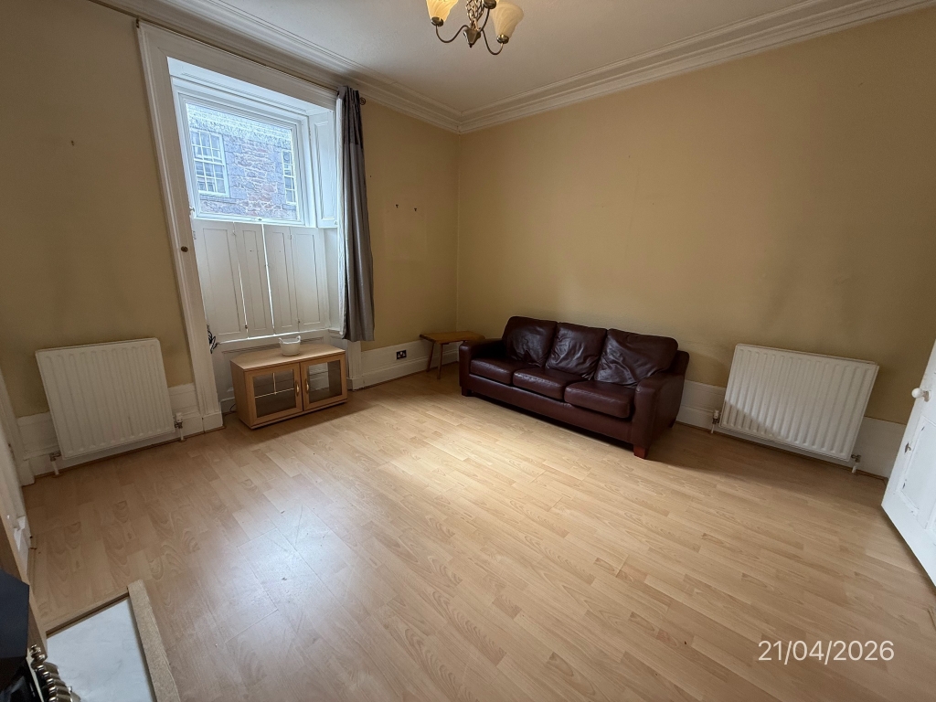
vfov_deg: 85.7
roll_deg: -1.2
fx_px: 379
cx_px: 468
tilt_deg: -14.0
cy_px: 351
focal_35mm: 14
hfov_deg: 102.1
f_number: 2.2
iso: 160
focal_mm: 2.22
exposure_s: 1/99
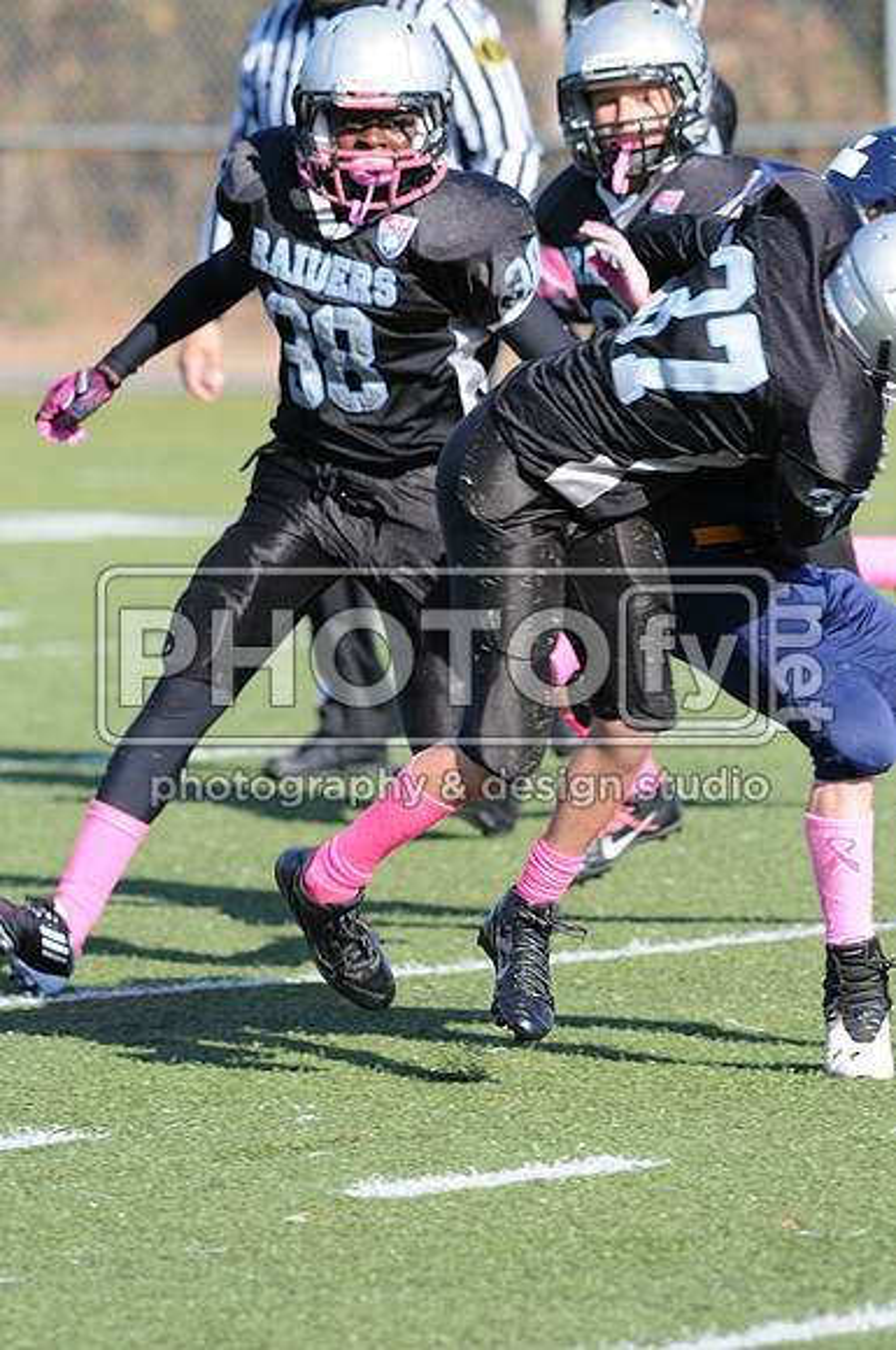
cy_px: 675
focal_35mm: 450
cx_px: 448
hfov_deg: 3.0
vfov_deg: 4.6
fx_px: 16849
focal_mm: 300
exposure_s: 1/500
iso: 200
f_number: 5.6
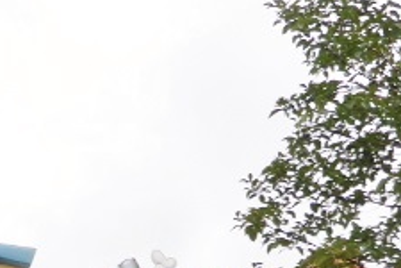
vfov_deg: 17.2
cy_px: 409
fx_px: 791
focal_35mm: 71
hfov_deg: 28.1
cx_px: 103
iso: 100
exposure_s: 1/60
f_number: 3.3
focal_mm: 4.3
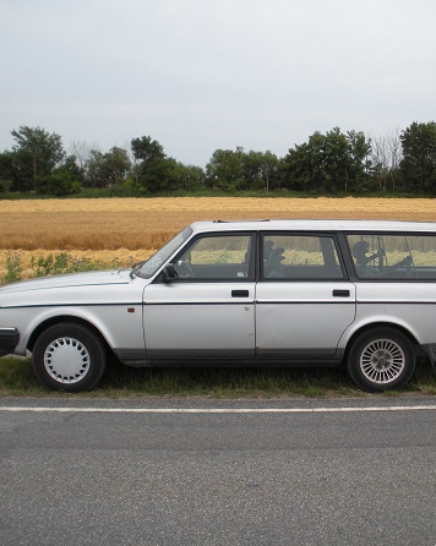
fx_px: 743
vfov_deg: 40.4
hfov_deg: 32.5
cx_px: 276
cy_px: 274
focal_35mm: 46
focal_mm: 6.3
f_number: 3.5
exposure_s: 1/363
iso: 64
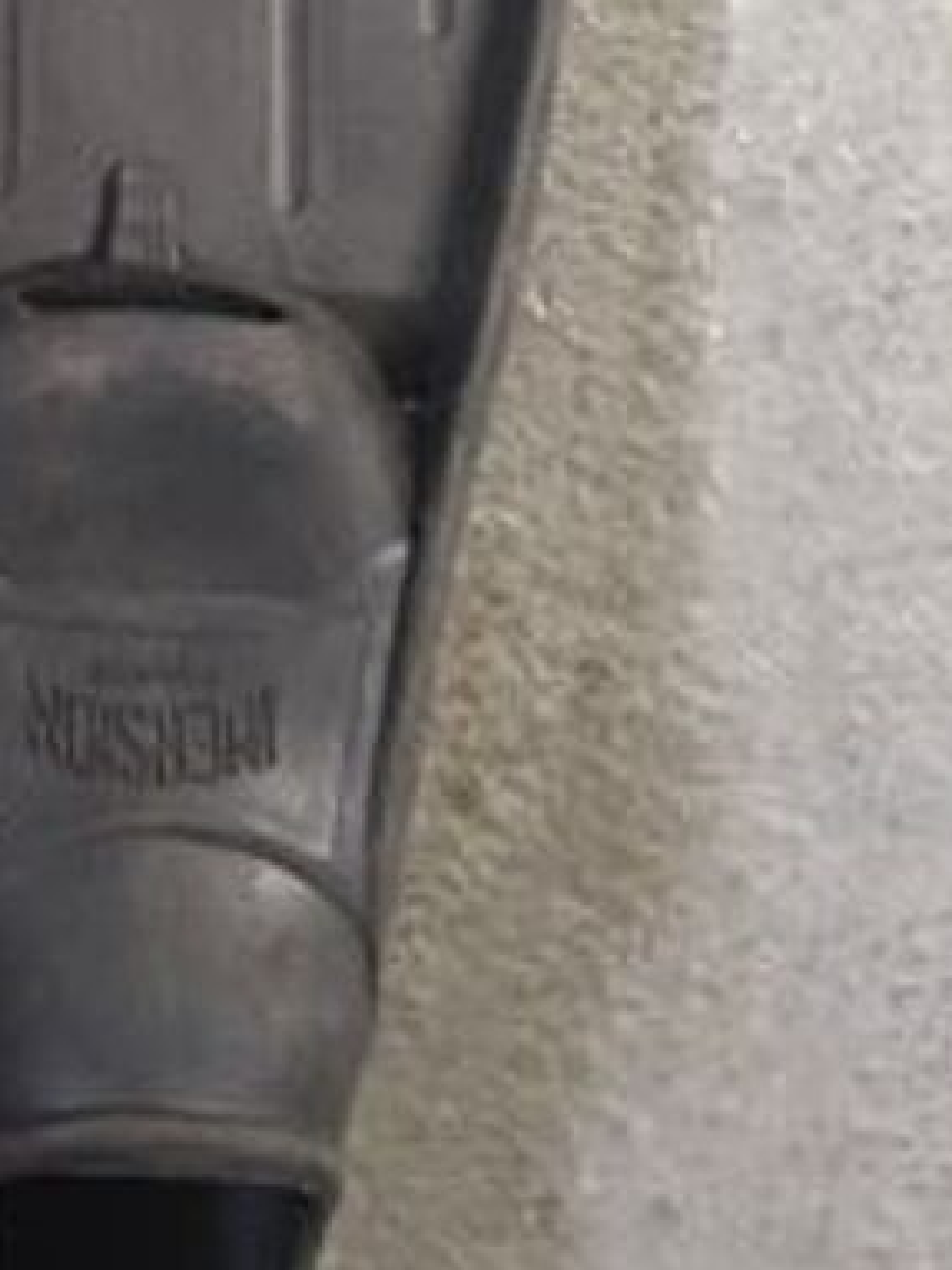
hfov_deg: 13.9
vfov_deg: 18.2
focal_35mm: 101
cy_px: -363
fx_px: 3706
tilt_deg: -83.0
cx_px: -368
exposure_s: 1/17
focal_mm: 4.15
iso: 80
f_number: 2.2
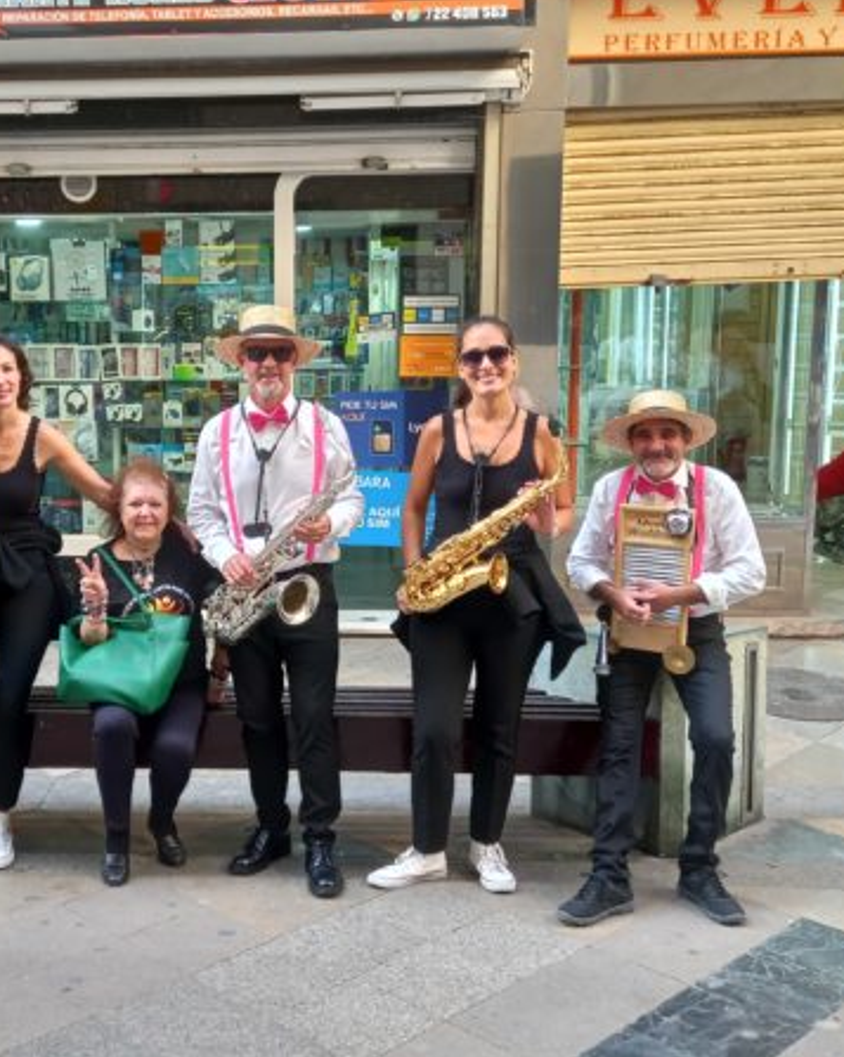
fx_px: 1281
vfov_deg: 44.8
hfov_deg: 35.7
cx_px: 215
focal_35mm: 41
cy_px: 517
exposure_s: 1/50
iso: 64
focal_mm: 4.6
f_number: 2
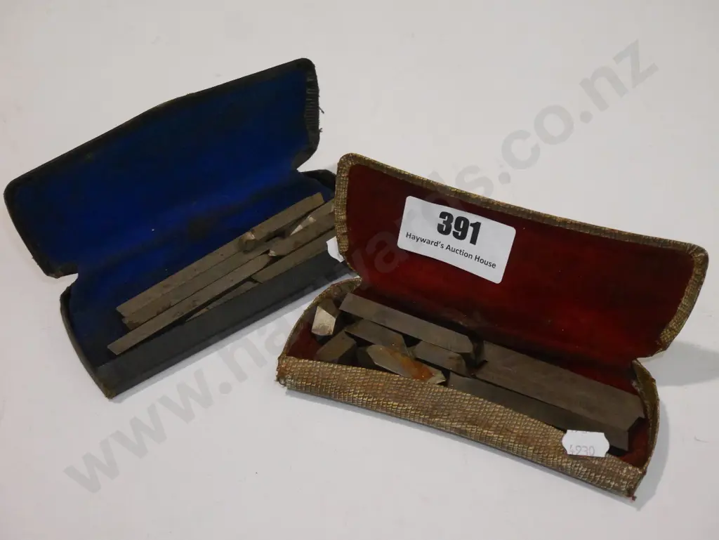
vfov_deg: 22.9
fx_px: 1330
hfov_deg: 30.3
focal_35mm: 64
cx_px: 360
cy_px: 270
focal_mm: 32
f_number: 5.6
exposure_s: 1/160
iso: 3200
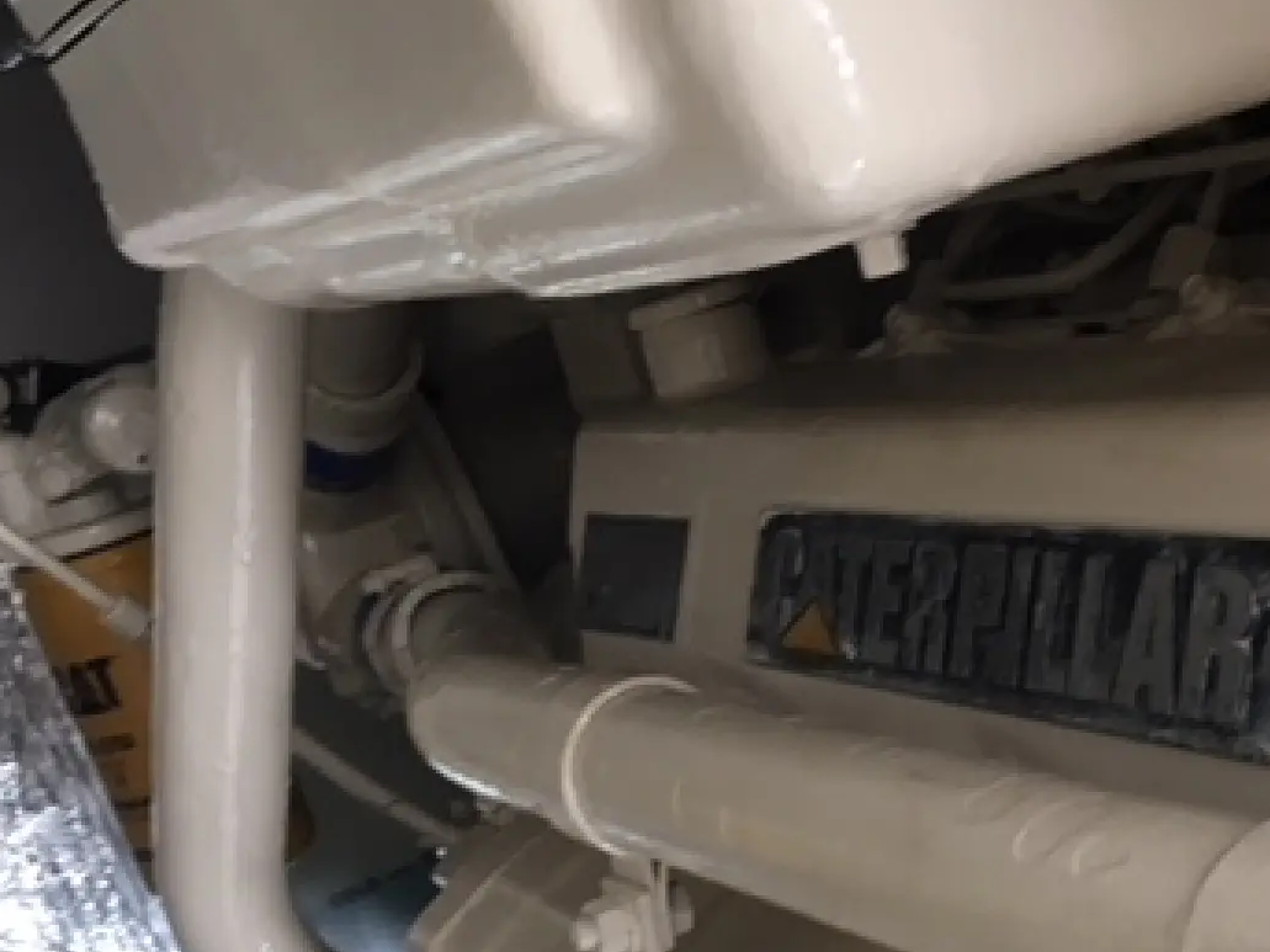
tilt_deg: -12.9
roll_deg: +18.3
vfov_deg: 26.6
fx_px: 1981
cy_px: 740
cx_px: 965
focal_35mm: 54
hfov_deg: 34.7
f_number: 2.2
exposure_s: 1/33
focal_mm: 4.15
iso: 80
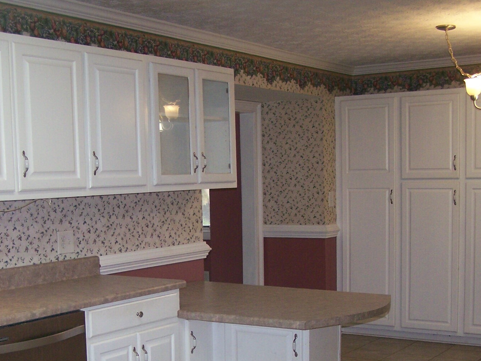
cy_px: 268
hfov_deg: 33.2
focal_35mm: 58
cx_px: 204
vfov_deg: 24.9
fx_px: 806
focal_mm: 6.3
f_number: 2.8
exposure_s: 1/60
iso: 160
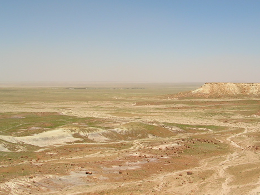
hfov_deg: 36.5
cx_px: 172
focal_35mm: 52
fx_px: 391
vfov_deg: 28.0
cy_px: 79
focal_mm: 5.8
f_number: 5.6
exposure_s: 1/401
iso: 50
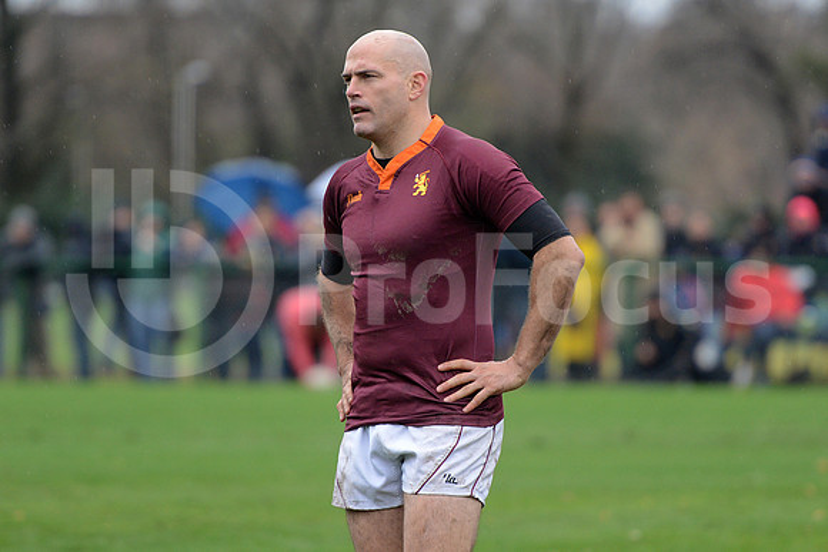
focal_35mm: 270
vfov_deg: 5.1
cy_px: 276
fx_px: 6211
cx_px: 414
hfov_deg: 7.6
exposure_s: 1/500
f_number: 4
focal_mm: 270
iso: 1250
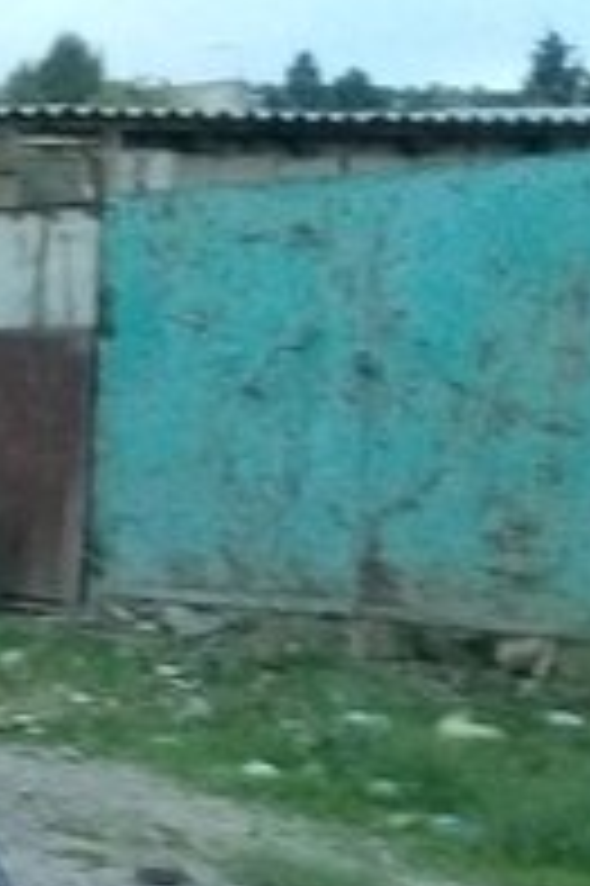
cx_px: -793
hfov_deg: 10.9
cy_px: 920
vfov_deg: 18.4
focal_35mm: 108
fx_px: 2659
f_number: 2.2
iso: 200
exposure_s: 1/33
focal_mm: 3.3
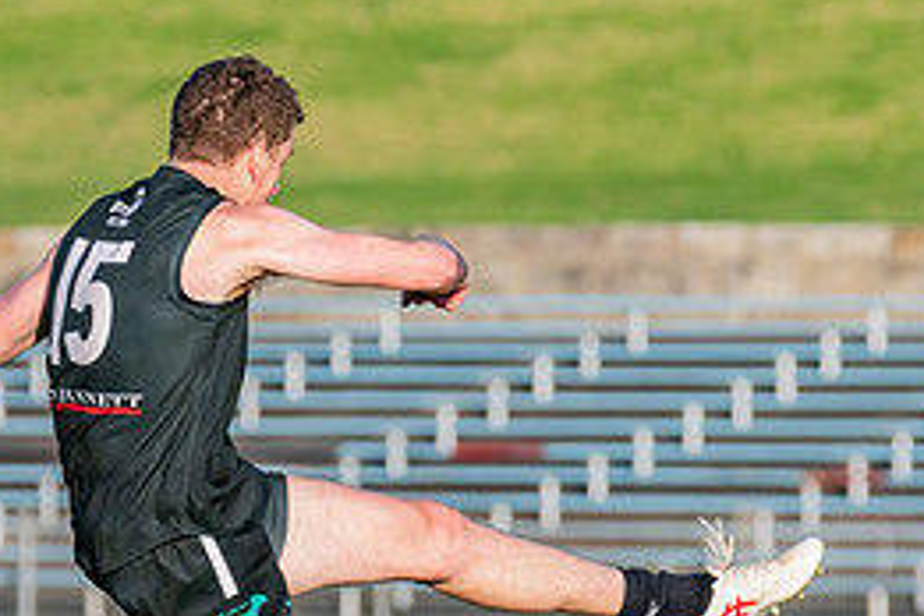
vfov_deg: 1.7
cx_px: 310
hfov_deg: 2.5
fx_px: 21379
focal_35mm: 833
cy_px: 570
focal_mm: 310
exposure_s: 1/1600
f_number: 8
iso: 800
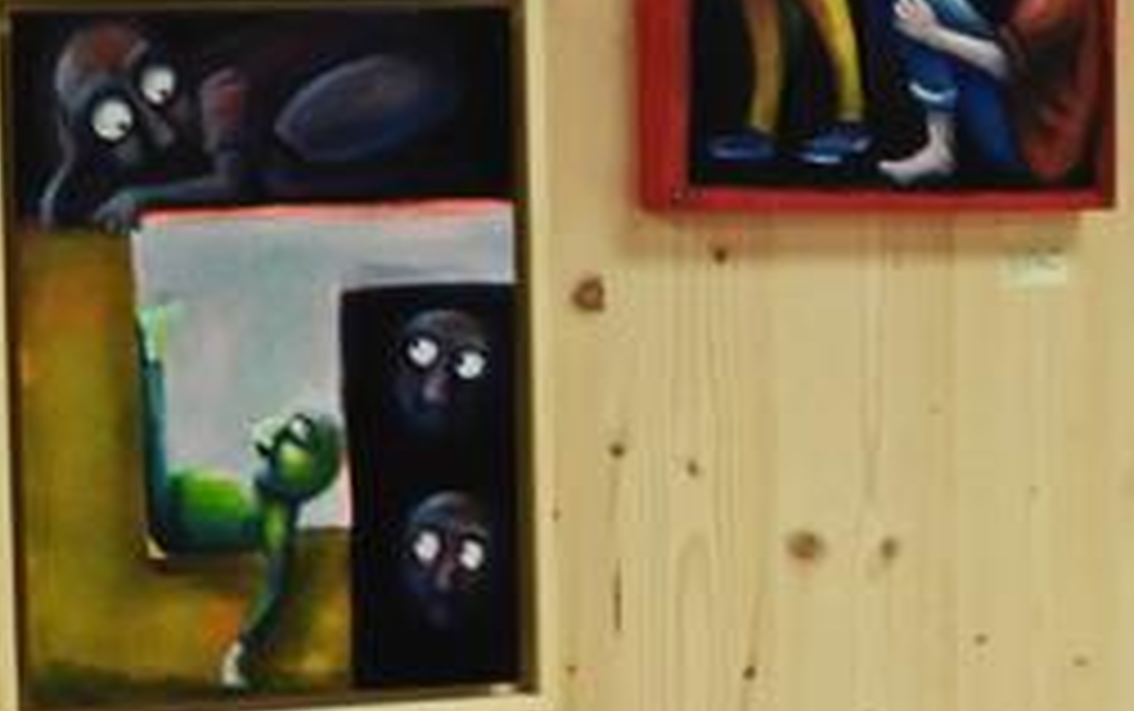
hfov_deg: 12.5
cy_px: 576
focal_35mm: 168
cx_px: 598
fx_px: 5197
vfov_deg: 7.8
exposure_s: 1/30
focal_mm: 9
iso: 180
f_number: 4
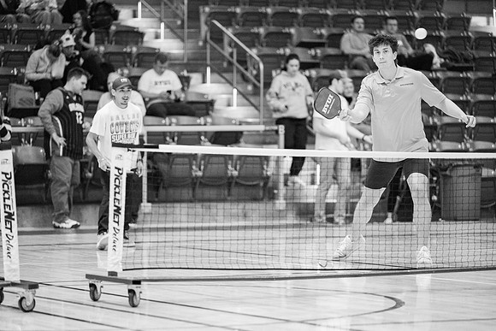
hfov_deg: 13.2
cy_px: 166
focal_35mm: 155
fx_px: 2136
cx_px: 248
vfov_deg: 8.9
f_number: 2.8
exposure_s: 1/500
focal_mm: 155
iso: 5000
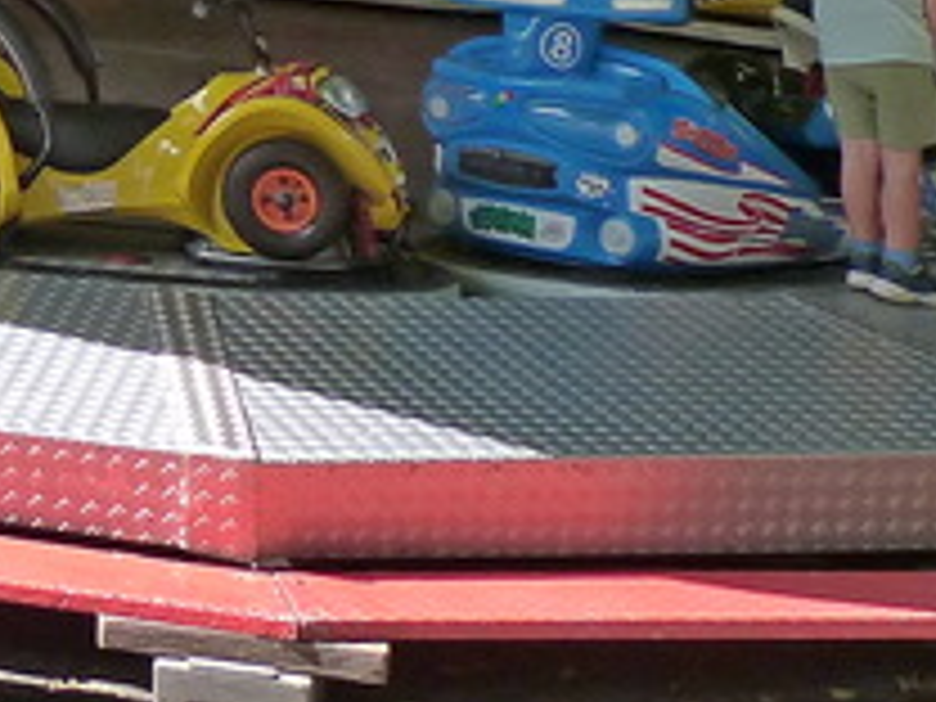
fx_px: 3245
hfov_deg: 14.3
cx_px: -792
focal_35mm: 120
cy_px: -639
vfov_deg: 11.3
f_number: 4
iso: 160
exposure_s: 1/250
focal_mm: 4.5
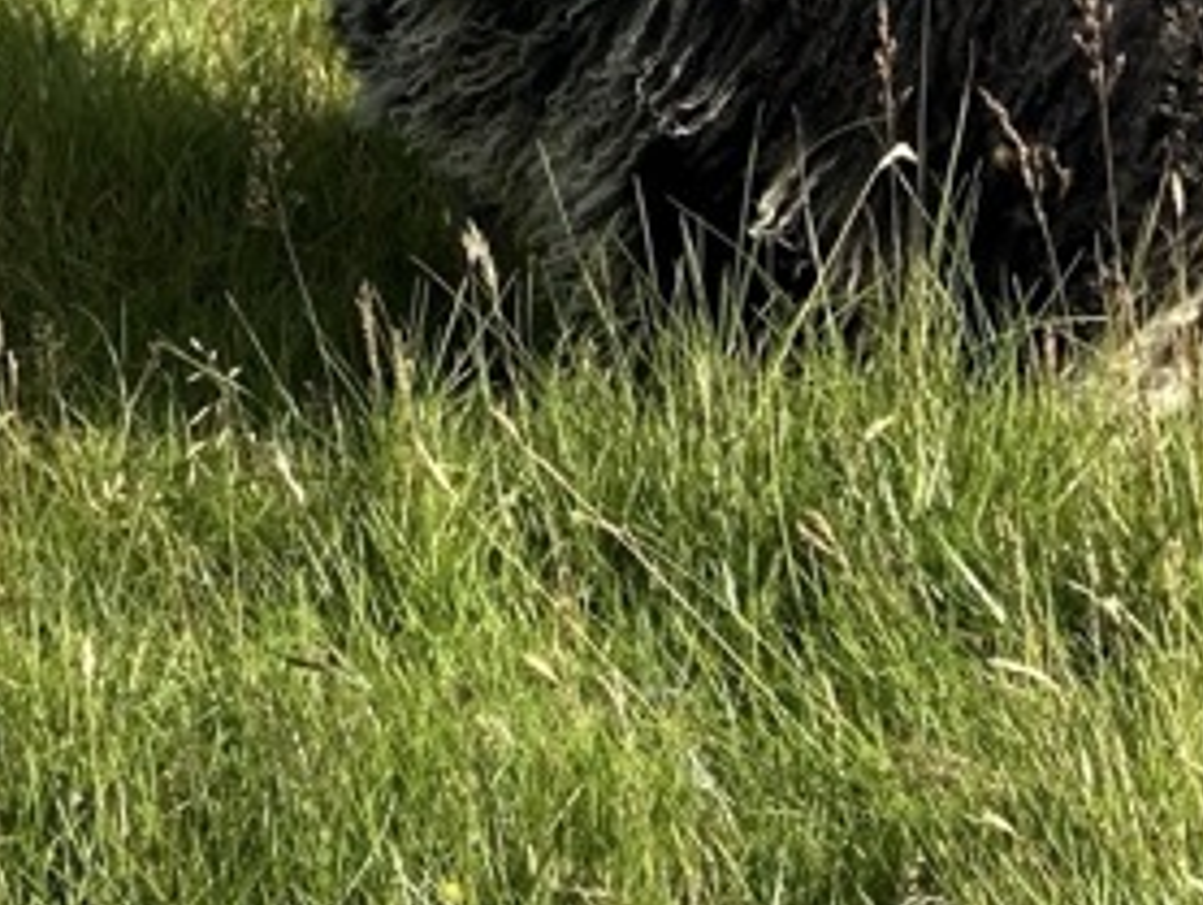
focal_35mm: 354
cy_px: -615
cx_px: 1060
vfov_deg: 4.2
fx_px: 12313
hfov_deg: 5.6
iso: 32
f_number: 2.8
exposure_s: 1/344
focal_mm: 9
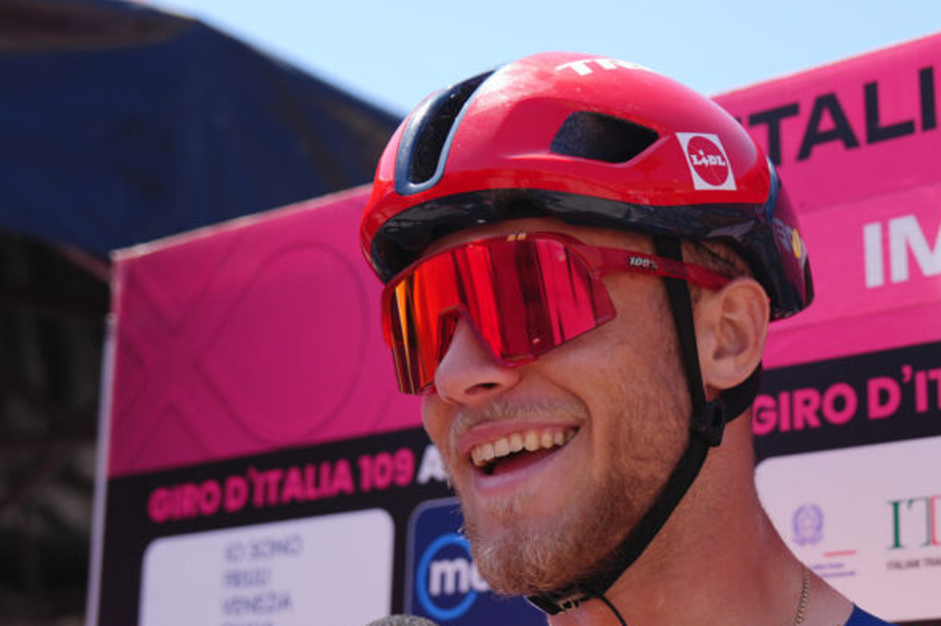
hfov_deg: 27.5
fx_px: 1907
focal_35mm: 73
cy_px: 492
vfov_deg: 18.5
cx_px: 658
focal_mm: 43
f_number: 2.8
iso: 125
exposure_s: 1/1250
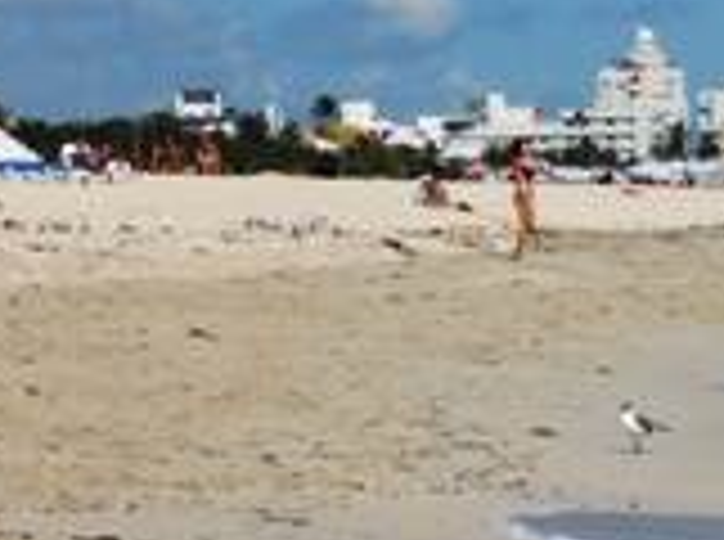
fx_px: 5739
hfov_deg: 7.1
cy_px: 126
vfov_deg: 5.4
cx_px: 976
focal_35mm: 275
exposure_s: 1/1000
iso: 80
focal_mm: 16.5
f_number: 5.4
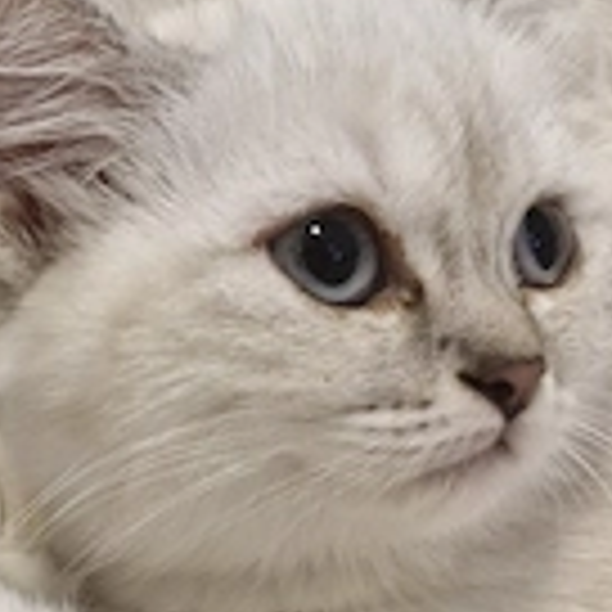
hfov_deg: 28.6
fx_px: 1200
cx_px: 297
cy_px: 522
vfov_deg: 27.8
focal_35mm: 60
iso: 800
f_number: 1.8
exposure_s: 1/100
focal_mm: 5.54
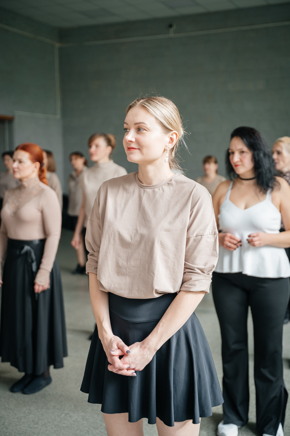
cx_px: 145
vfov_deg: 40.4
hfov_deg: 27.5
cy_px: 218
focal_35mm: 49
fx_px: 593
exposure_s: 1/200
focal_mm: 49
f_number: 2.8
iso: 400
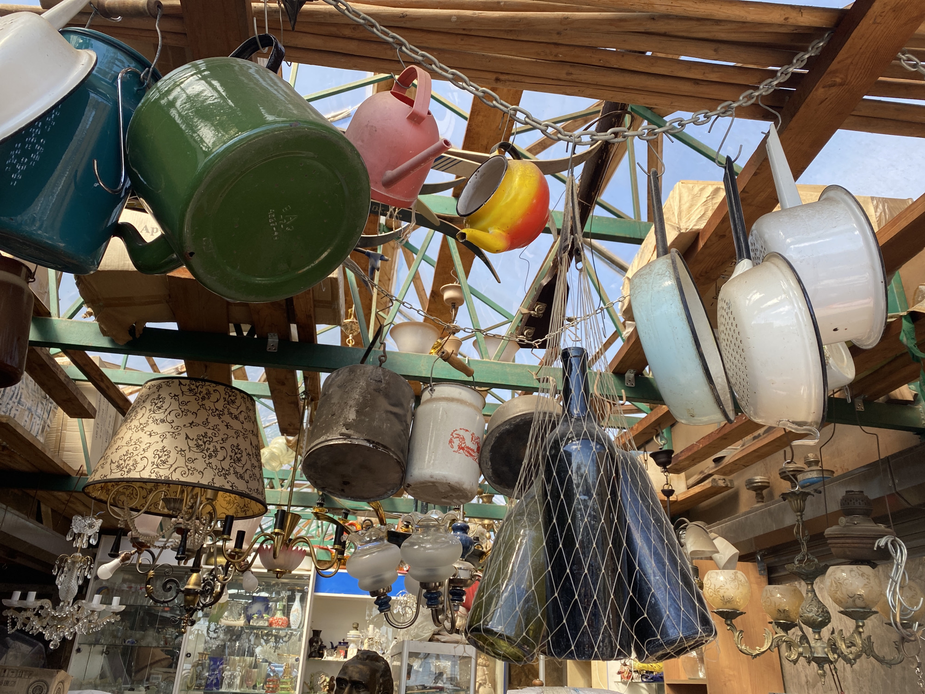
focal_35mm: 26
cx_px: 462
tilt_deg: +26.8
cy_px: 347
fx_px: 695
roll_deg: -2.6
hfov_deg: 67.3
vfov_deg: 53.1
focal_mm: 4.25
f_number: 1.8
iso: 32
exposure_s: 1/420
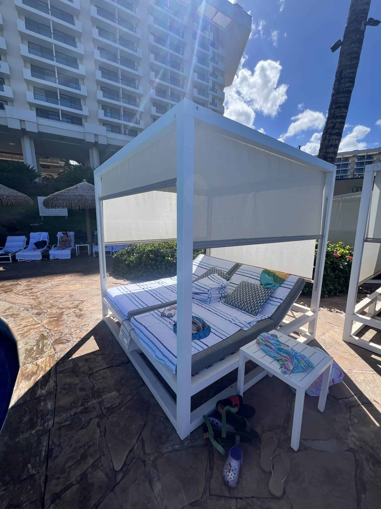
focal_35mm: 13
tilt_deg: -10.0
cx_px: 190
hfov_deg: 89.9
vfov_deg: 106.2
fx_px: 191
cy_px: 254
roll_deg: +0.1
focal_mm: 1.57
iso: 32
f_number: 1.8
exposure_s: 1/1754
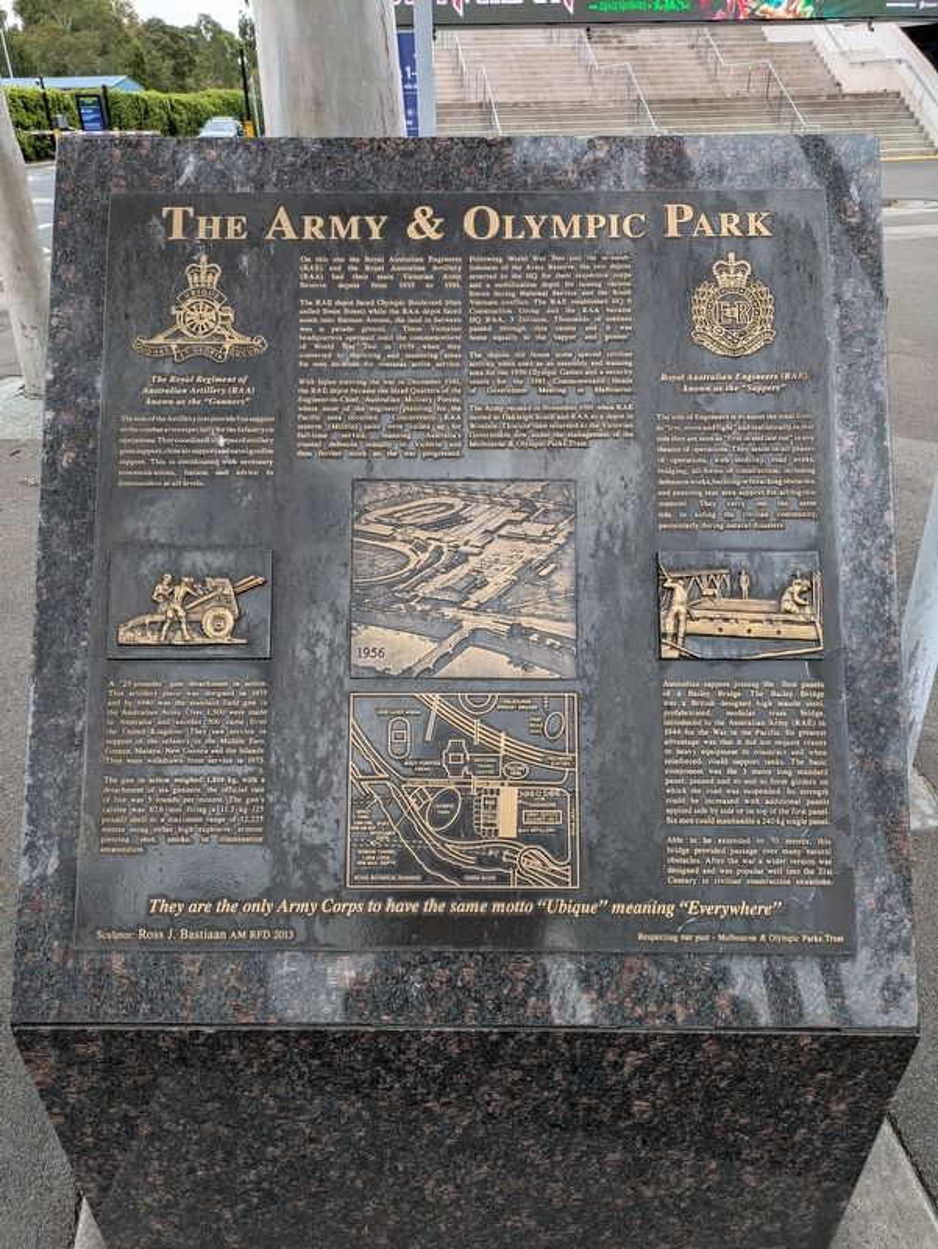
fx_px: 902
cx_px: 469
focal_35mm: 25
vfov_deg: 69.4
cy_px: 624
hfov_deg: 54.9
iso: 56
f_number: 1.89
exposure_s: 1/260
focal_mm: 5.43
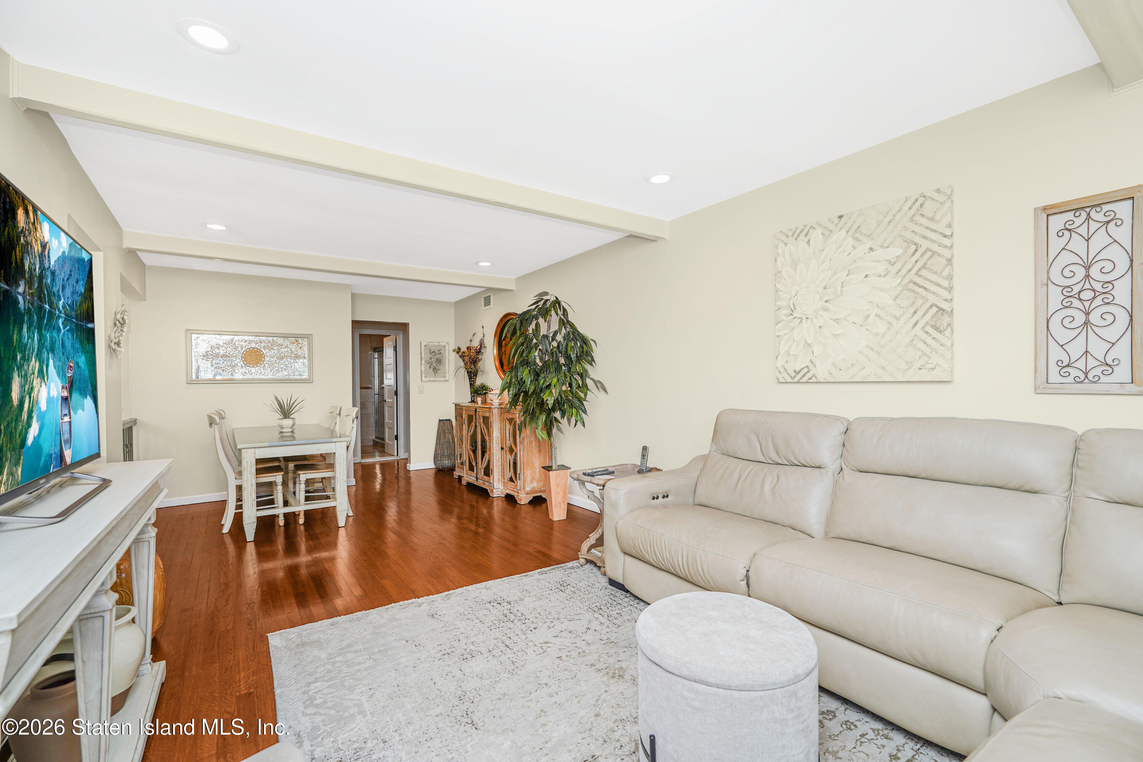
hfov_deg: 96.7
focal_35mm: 16
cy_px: 381
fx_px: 508
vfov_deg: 73.7
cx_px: 572
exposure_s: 1/30
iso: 50
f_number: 4
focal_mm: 16
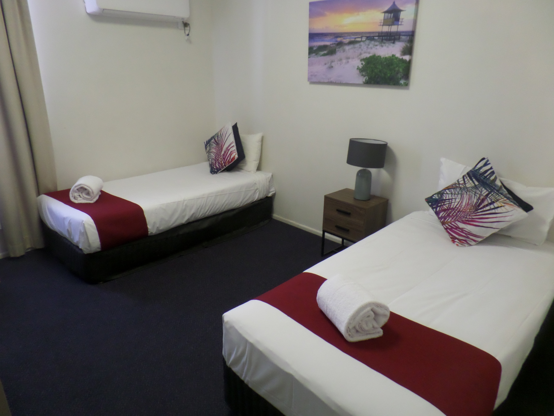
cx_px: 277
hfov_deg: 73.9
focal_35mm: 23
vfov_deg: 58.9
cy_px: 208
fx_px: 368
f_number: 2.8
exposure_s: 1/20
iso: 400
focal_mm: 4.1
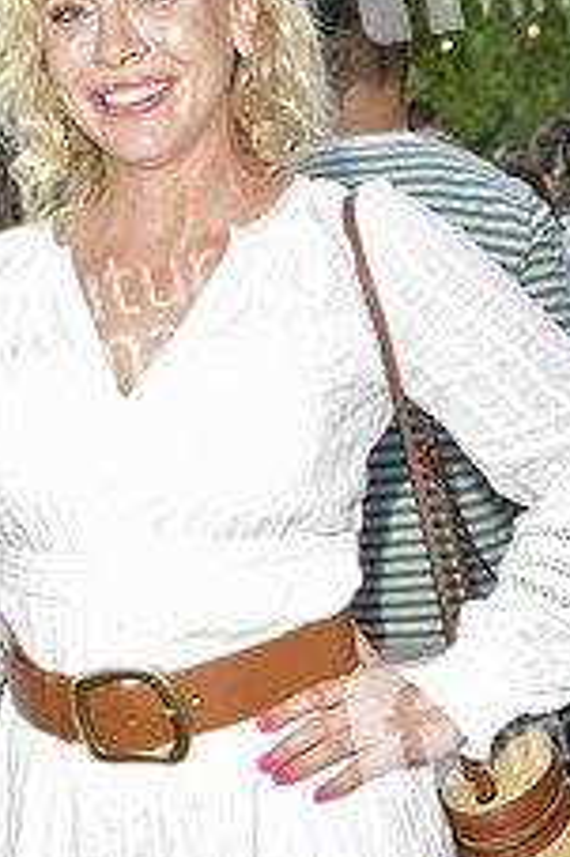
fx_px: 1427
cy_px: 521
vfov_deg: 33.3
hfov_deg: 22.5
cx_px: 196
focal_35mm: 60
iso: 800
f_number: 5
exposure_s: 1/125
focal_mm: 34
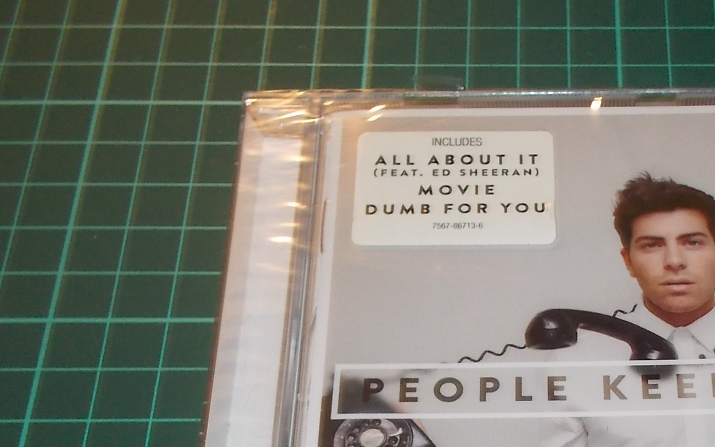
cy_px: 488
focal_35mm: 56
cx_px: 615
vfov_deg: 21.9
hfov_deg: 34.6
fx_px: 1091
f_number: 3.3
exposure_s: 1/30
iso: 200
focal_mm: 4.1
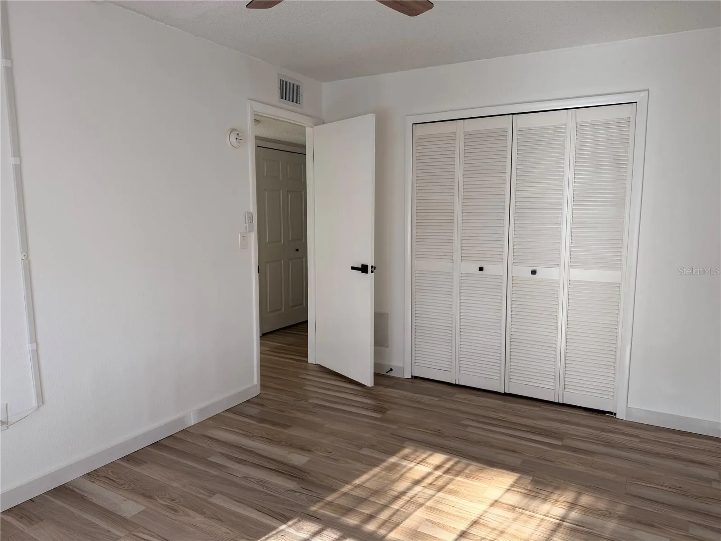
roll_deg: +0.0
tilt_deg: -7.5
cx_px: 360
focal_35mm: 24
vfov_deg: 56.8
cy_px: 270
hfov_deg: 71.6
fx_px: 500
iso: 64
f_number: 1.78
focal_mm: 6.76
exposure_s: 1/222
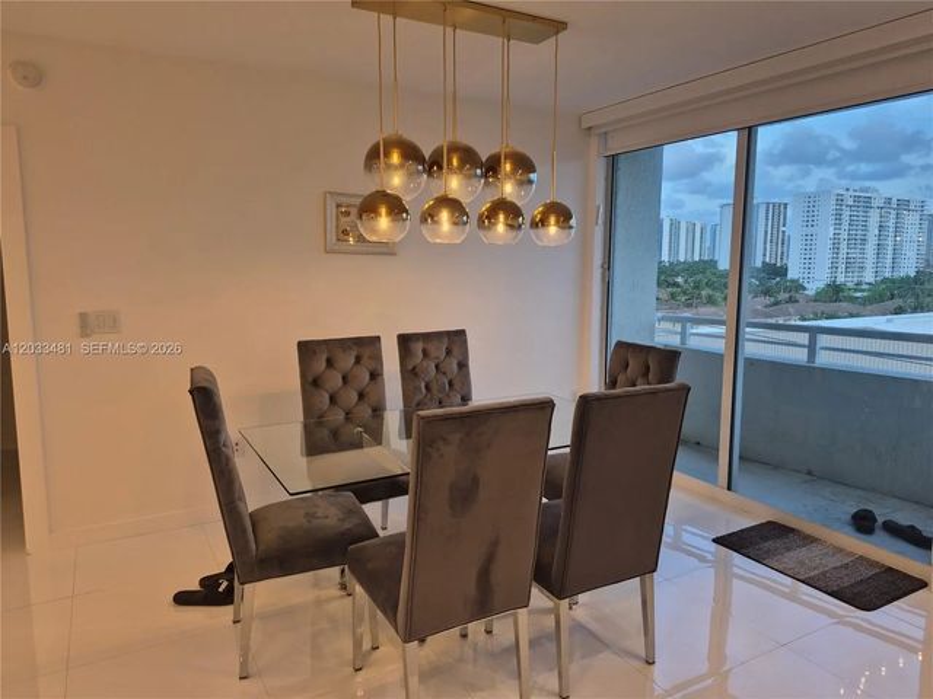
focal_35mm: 23
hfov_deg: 73.9
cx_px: 466
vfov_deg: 58.9
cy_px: 350
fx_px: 620
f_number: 1.8
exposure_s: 1/120
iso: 160
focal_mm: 5.4
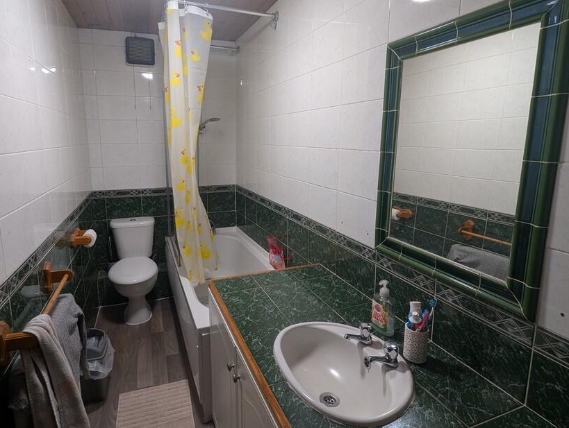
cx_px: 263
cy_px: 196
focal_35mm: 20
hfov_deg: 81.5
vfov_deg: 66.0
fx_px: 329
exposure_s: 1/25
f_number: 2.2
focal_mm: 2.35
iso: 97
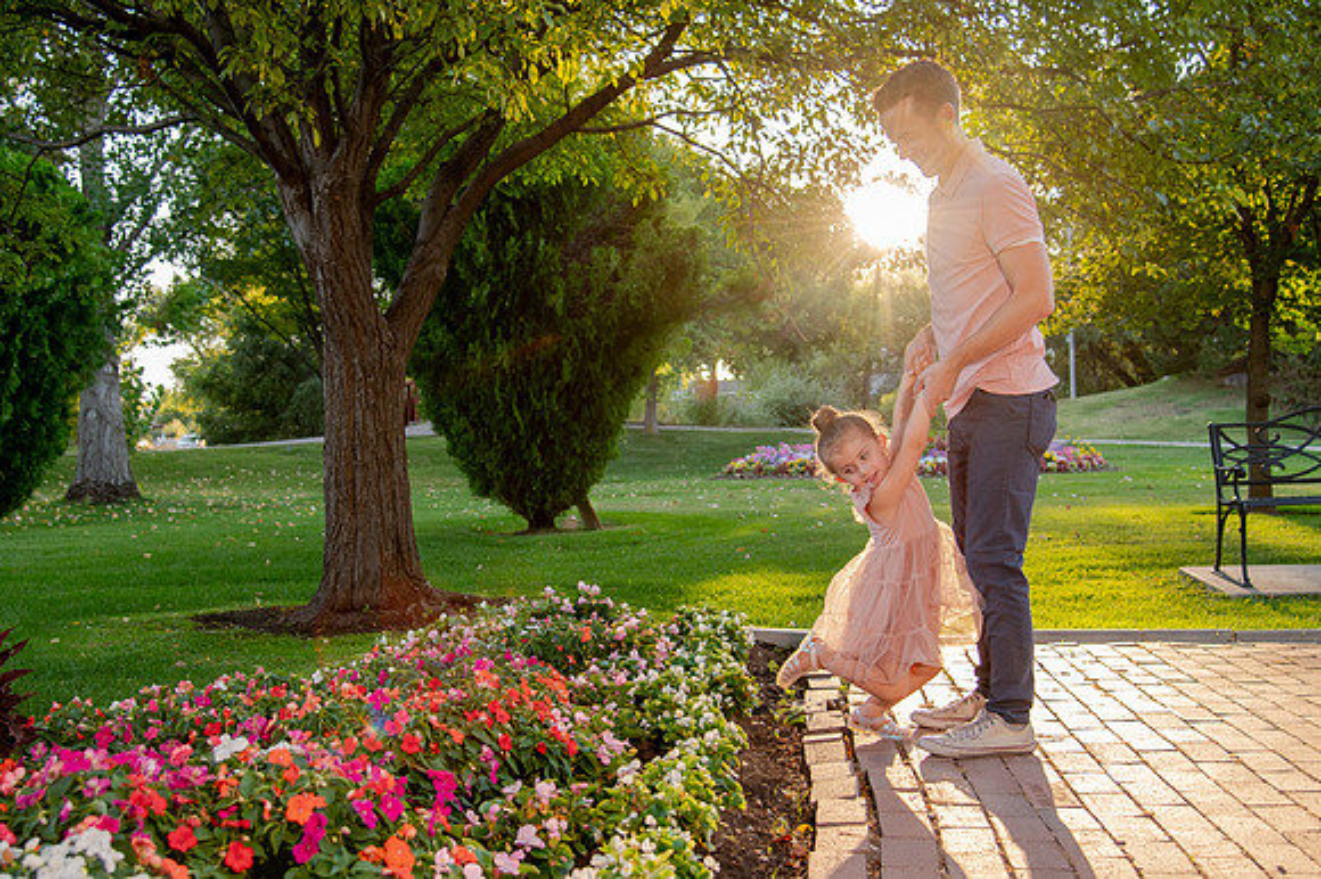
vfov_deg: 32.6
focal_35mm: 41
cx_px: 618
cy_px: 474
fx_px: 1503
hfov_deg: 47.4
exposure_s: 1/400
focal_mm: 32
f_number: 4
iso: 640
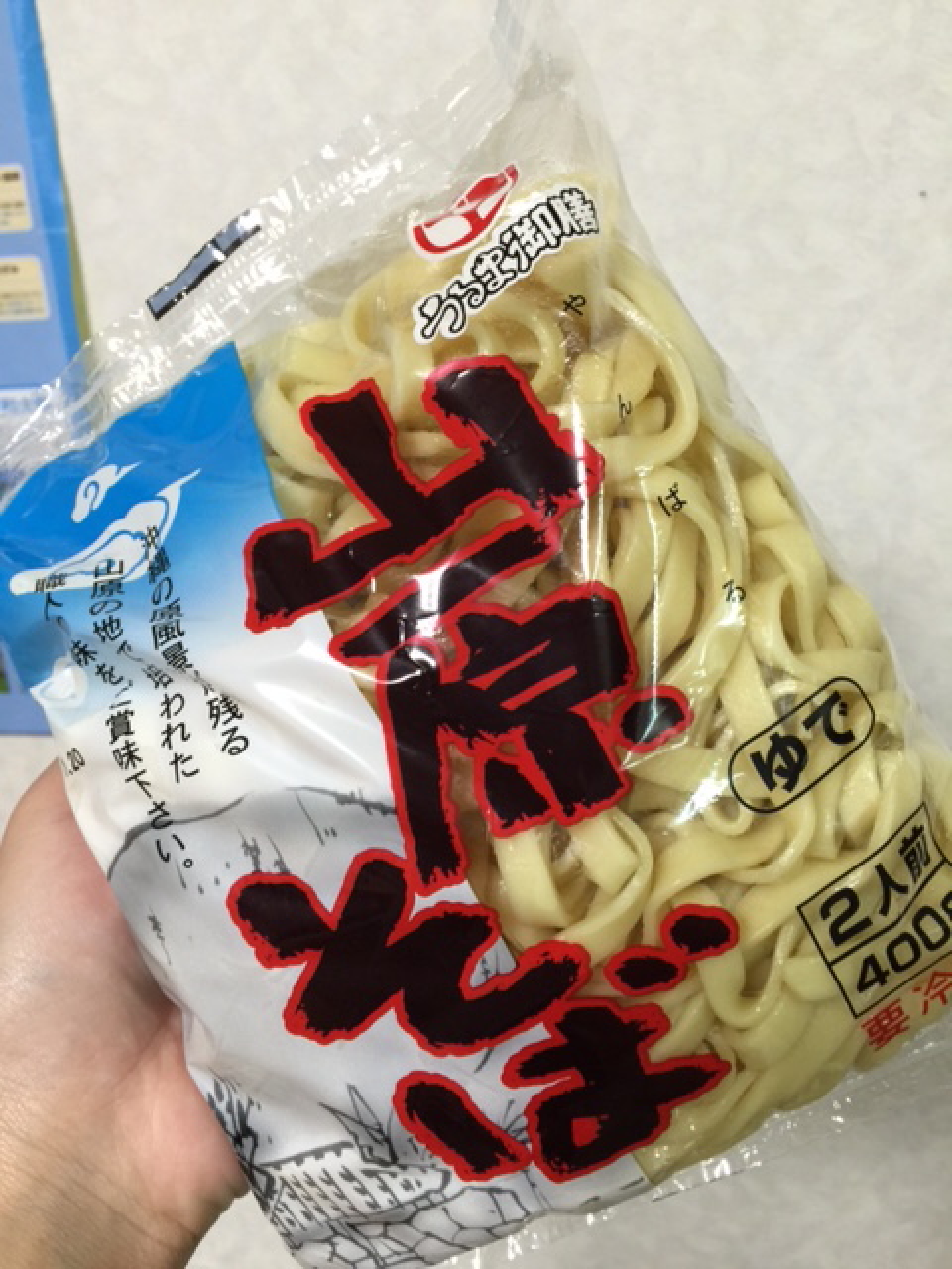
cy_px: 634
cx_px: 476
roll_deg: +4.2
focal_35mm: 29
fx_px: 1063
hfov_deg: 48.2
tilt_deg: -17.4
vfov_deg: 61.7
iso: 50
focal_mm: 4.15
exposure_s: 1/15
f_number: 2.2
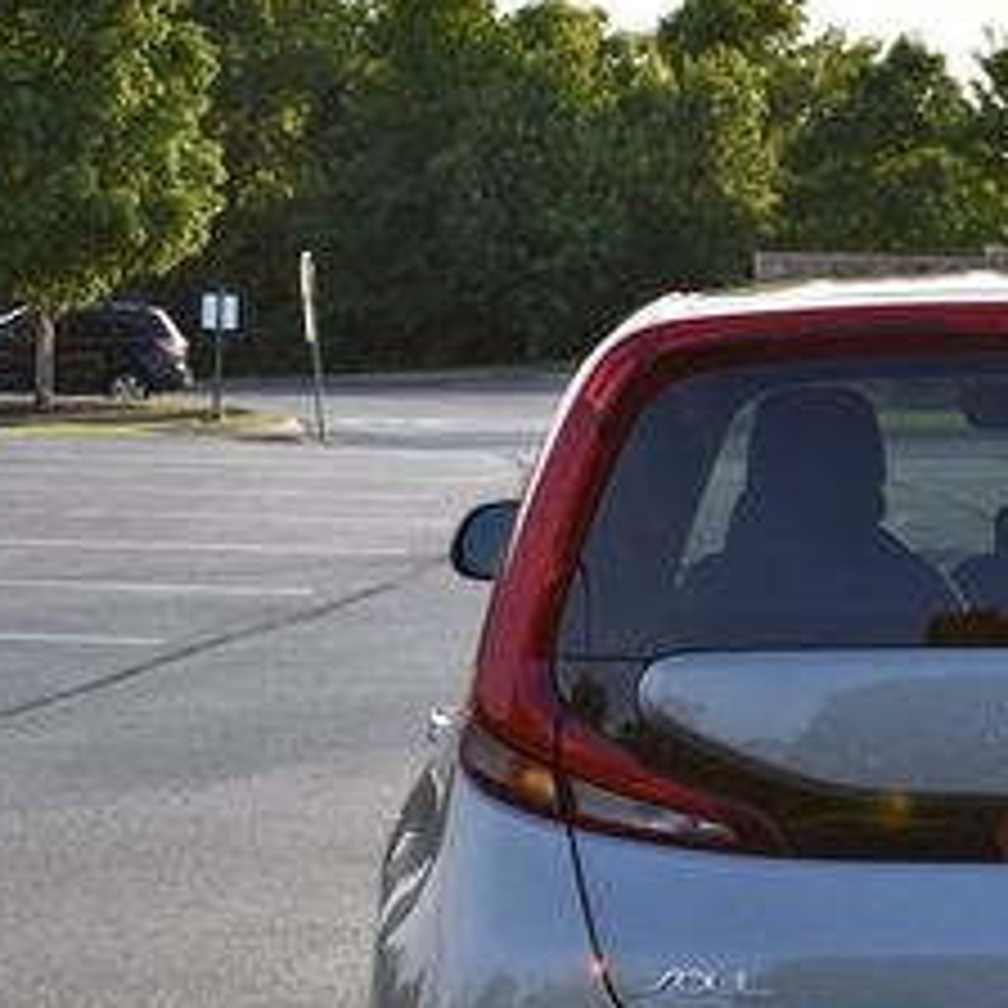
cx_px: 1161
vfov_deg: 13.3
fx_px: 4316
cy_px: 655
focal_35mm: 131
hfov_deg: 13.0
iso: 200
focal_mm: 36
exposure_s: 1/250
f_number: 7.1
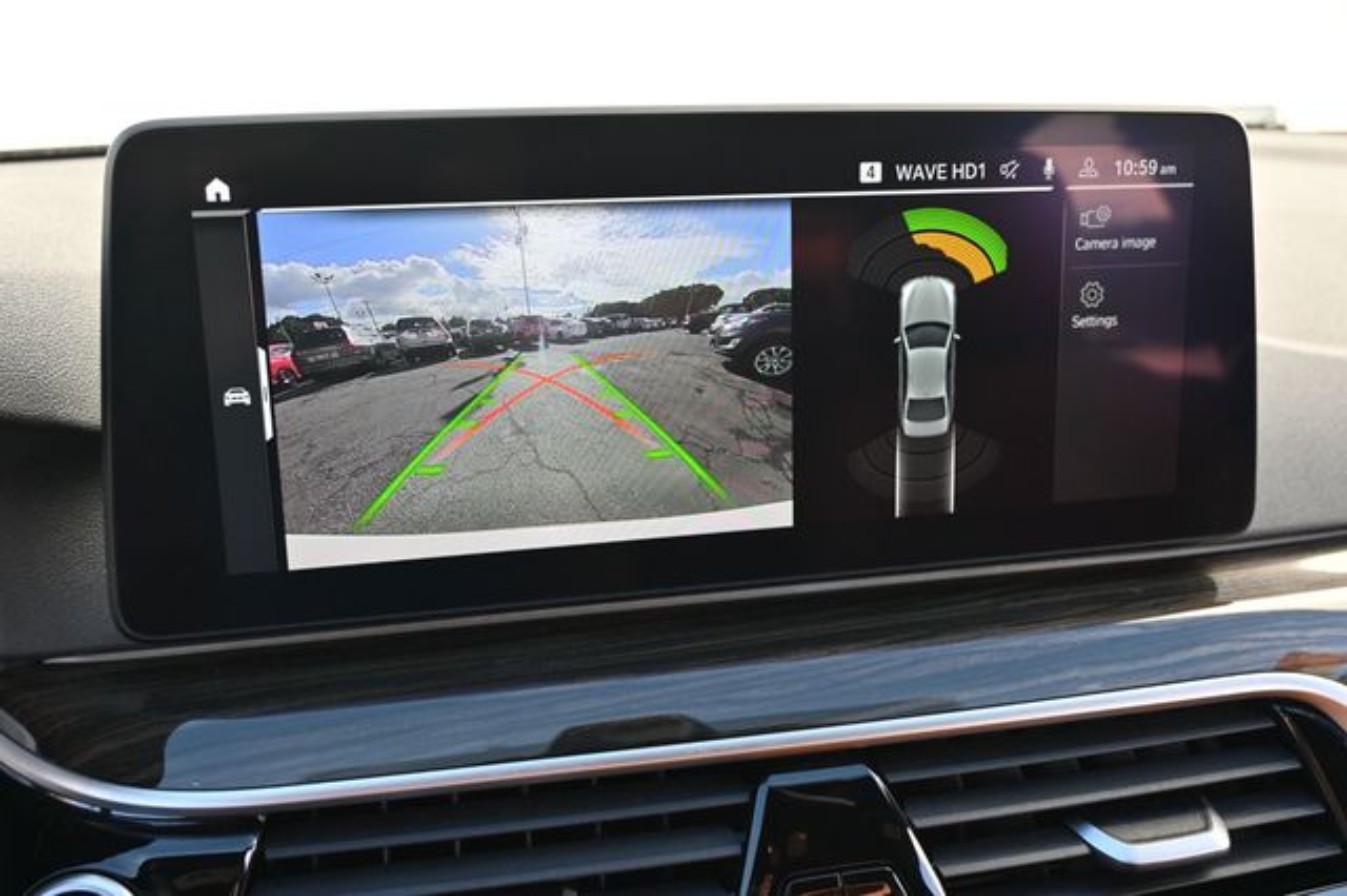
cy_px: 448
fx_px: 1234
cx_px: 674
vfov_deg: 39.9
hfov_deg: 57.2
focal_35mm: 33
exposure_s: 1/250
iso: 200
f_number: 4.5
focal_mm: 22
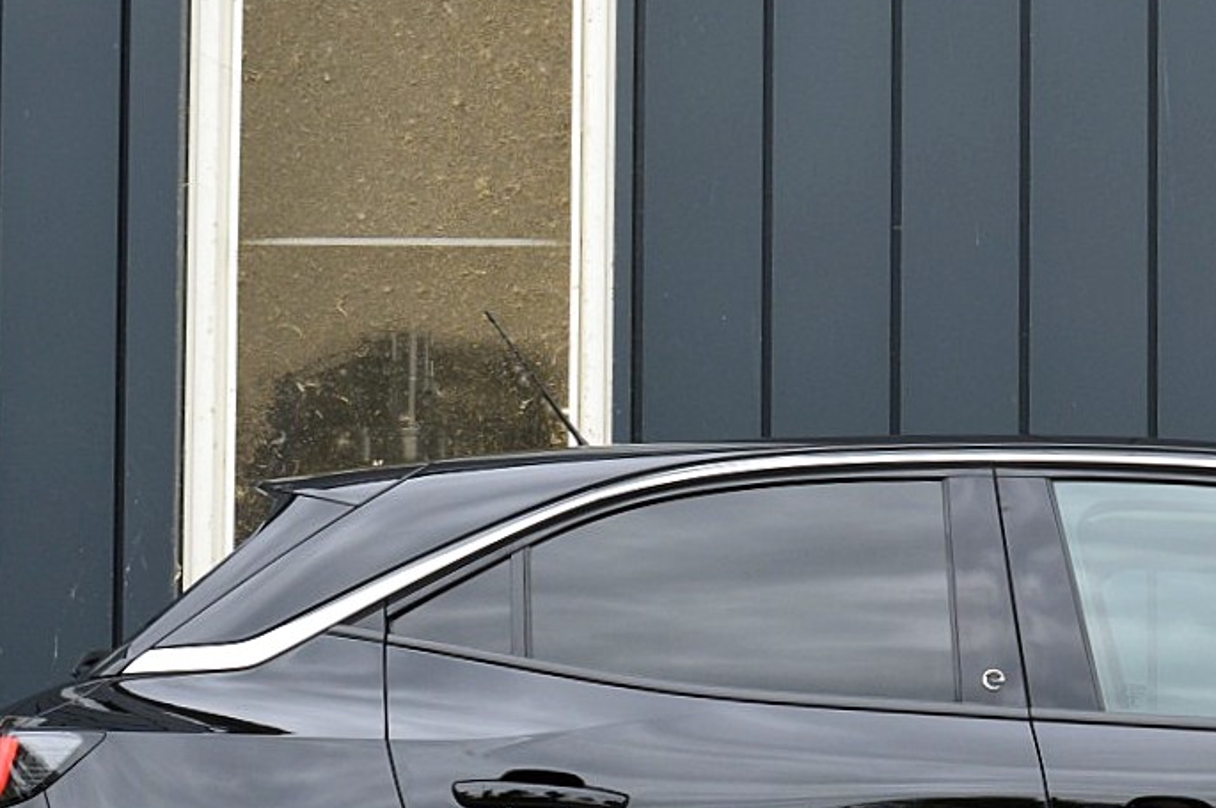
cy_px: 792
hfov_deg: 19.2
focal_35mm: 103
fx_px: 3481
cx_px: 1236
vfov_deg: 13.1
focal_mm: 29
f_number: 8
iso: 400
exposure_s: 1/80
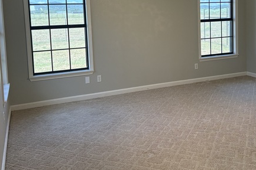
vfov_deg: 32.5
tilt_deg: -4.0
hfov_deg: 48.1
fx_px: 284
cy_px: 35
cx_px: 160
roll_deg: +2.0
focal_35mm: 40
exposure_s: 1/120
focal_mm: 5.96
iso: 200
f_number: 1.6
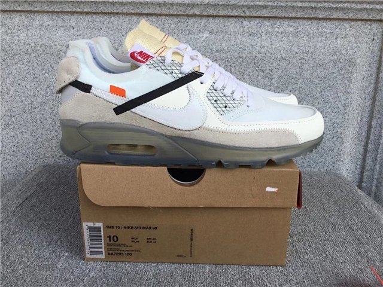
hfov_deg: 58.4
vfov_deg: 45.4
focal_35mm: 31
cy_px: 144
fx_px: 343
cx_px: 192
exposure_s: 1/519
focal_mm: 3.3
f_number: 2.4
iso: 25
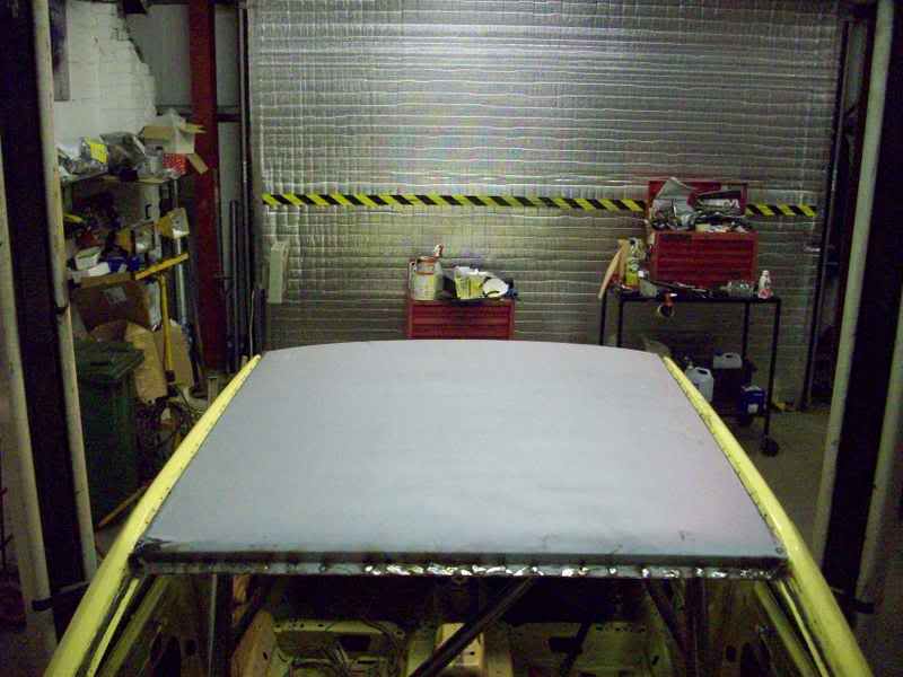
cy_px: 338
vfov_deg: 38.7
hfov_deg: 50.1
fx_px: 965
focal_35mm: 37
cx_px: 452
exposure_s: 1/45
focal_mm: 6.2
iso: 562
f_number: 2.8
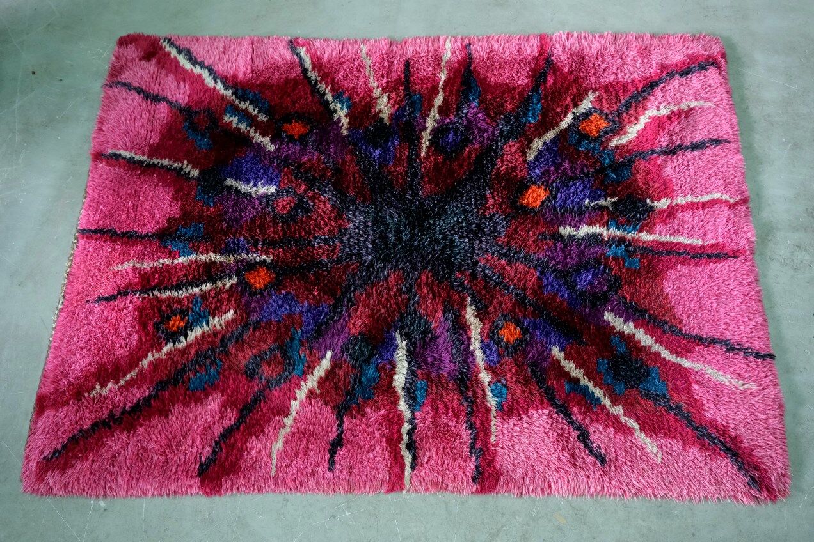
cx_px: 407
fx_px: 656
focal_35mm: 29
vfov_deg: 45.0
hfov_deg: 63.7
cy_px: 271
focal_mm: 19.2
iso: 2000
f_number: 4
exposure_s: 1/27
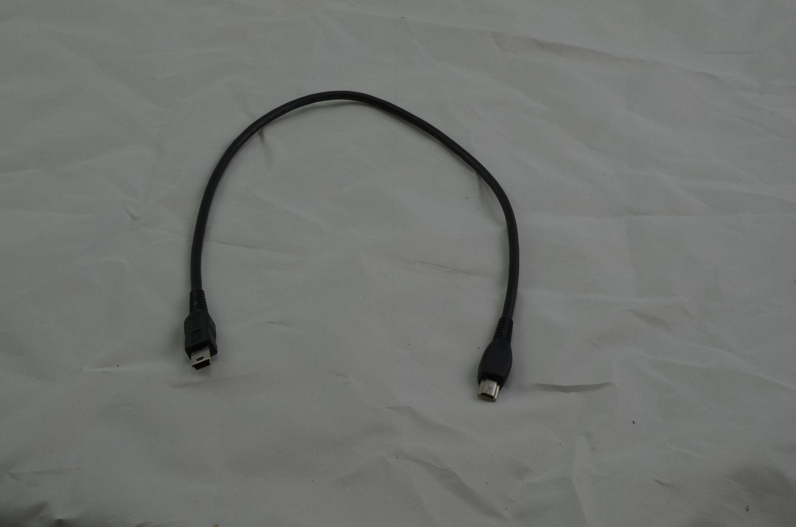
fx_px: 1324
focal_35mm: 60
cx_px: 398
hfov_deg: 33.5
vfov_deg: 22.5
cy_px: 264
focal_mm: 40
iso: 100
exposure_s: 1/4
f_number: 20
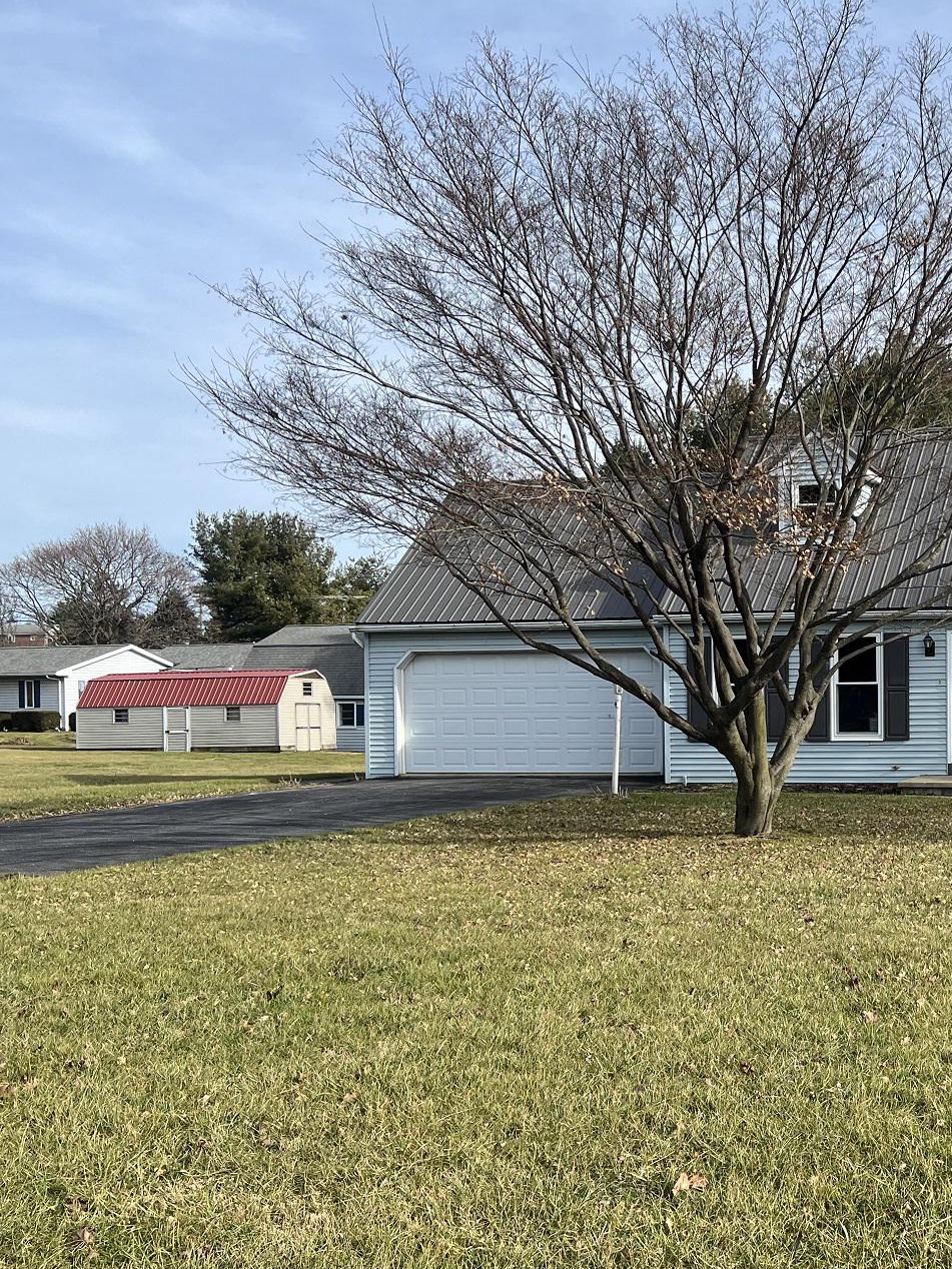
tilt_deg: -1.0
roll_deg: +0.4
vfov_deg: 45.6
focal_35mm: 41
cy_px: 746
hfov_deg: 32.8
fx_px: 1503
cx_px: 905
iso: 50
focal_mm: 5.7
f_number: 1.5
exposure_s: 1/2841
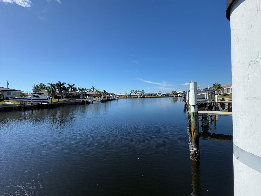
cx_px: 130
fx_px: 106
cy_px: 98
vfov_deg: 85.7
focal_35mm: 14
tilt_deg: -0.7
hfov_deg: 102.1
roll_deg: +1.0
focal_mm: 2.22
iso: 50
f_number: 2.2
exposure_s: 1/2415
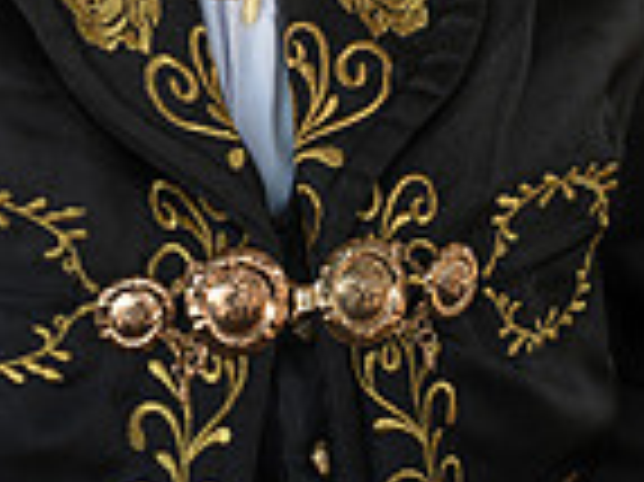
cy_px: -441
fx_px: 4796
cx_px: 126
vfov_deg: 5.6
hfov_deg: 7.7
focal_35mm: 258
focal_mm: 85
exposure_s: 1/100
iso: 110
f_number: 1.8
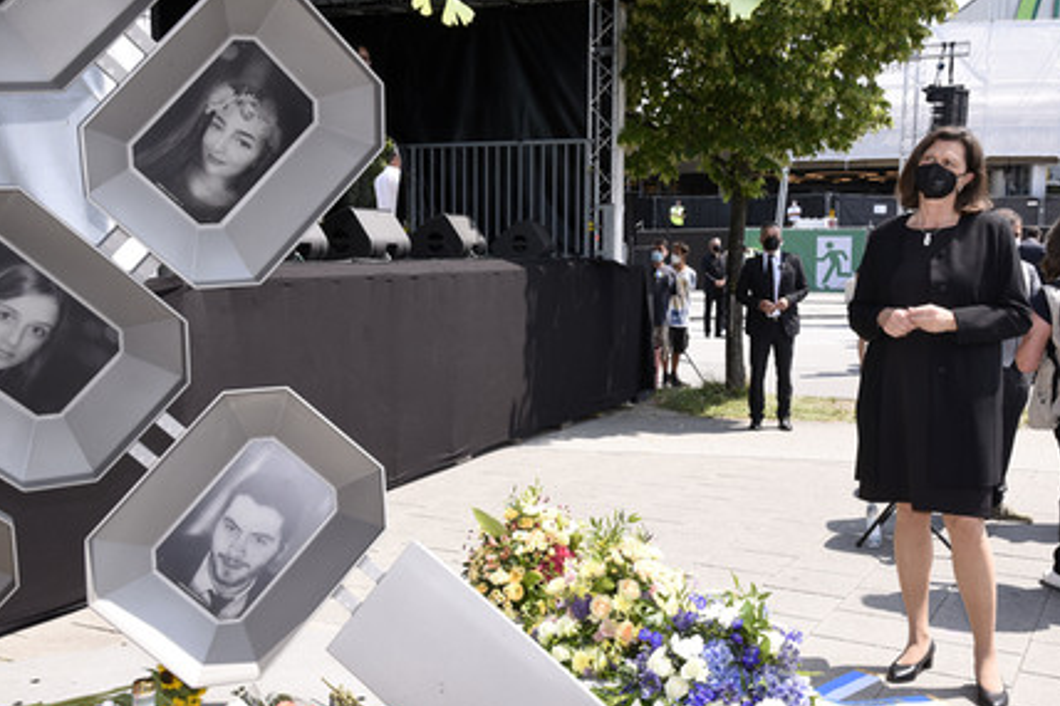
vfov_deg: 33.4
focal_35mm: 40
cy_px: 359
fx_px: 1177
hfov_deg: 48.5
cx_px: 546
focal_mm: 38
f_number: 11
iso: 400
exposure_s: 1/160
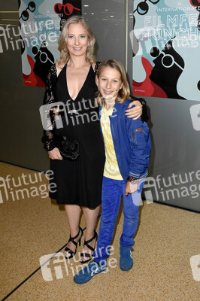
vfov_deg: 62.0
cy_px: 150
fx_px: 250
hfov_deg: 43.5
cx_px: 100
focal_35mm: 30
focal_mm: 20
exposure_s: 1/100
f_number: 6.3
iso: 1600
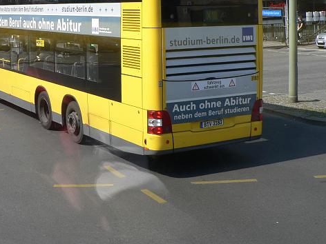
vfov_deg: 23.7
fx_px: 574
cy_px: 48
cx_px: 108
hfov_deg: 31.4
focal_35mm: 61
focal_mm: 6
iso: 80
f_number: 4.5
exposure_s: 1/400
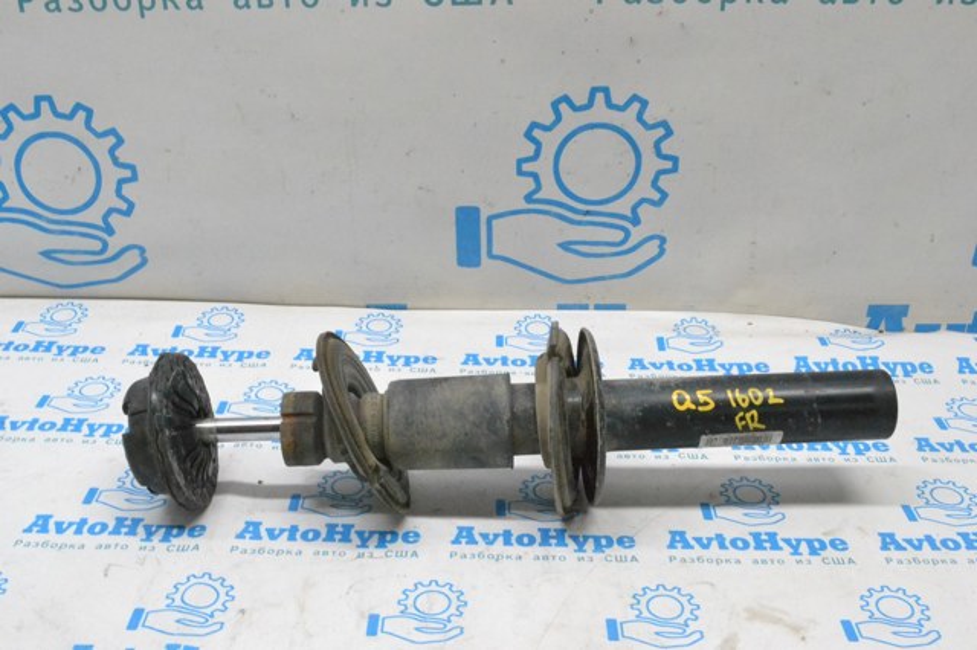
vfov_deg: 34.2
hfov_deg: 49.6
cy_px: 325
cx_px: 488
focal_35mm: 39
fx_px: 1058
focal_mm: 26
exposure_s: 1/100
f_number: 13
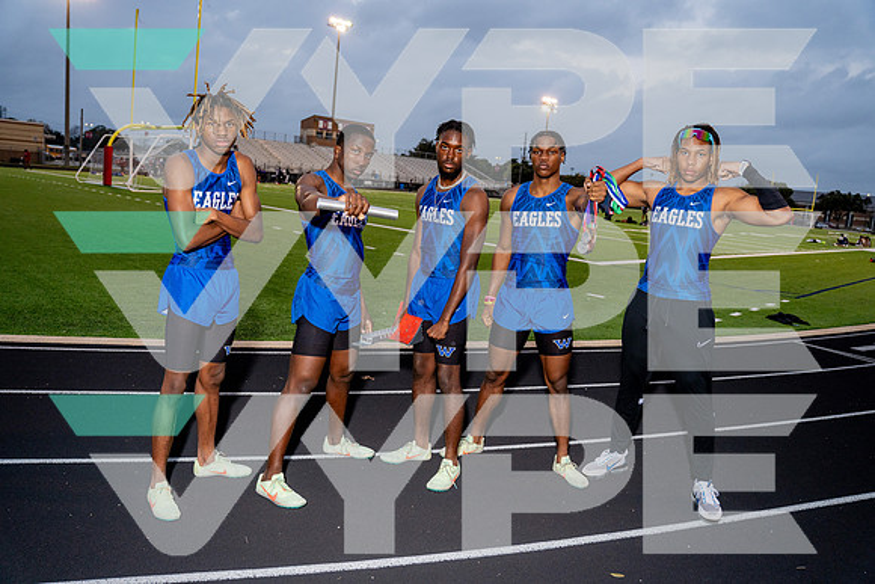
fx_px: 656
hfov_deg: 67.4
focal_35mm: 27
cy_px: 292
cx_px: 438
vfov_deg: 48.0
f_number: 4
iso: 500
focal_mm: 27
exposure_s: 1/200
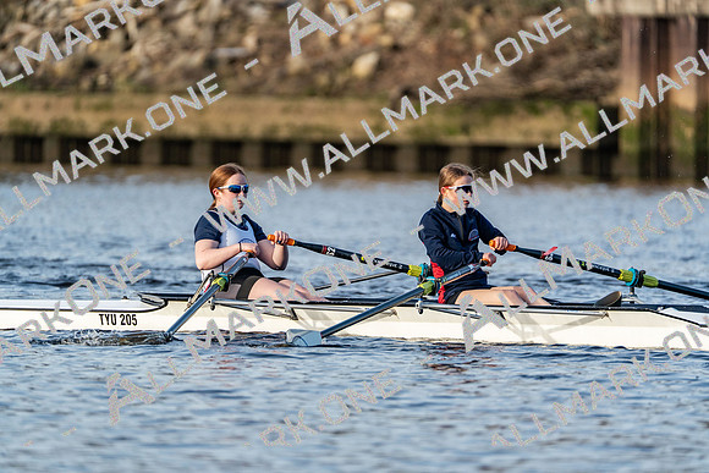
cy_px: 236
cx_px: 354
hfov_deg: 3.4
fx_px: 11819
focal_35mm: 600
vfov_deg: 2.3
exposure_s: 1/2000
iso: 1000
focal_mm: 600
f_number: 6.3
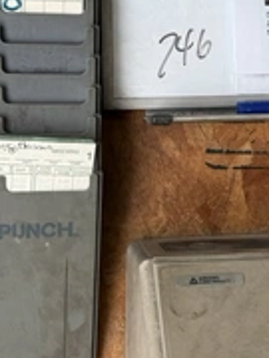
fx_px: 1036
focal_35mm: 100
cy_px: 163
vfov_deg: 19.6
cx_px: 288
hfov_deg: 14.5
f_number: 1.78
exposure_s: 1/120
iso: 100
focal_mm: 6.76
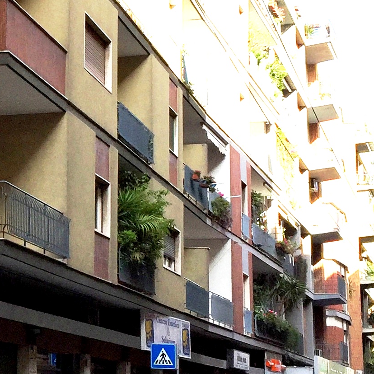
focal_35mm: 101
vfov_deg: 17.2
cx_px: -128
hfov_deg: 16.2
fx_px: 1235
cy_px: 145
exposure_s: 1/775
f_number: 2.2
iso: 32
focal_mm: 4.15
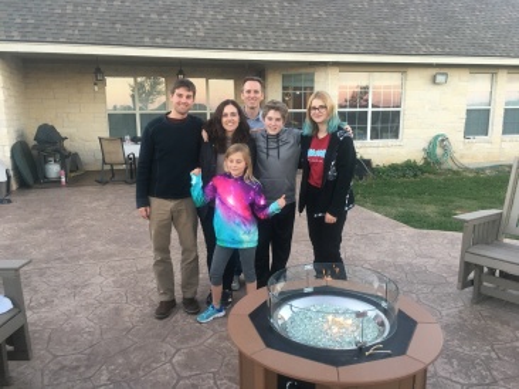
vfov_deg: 48.2
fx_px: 435
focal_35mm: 29
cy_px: 194
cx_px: 260
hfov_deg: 61.7
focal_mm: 4.15
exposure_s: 1/30
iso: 32
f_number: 2.2
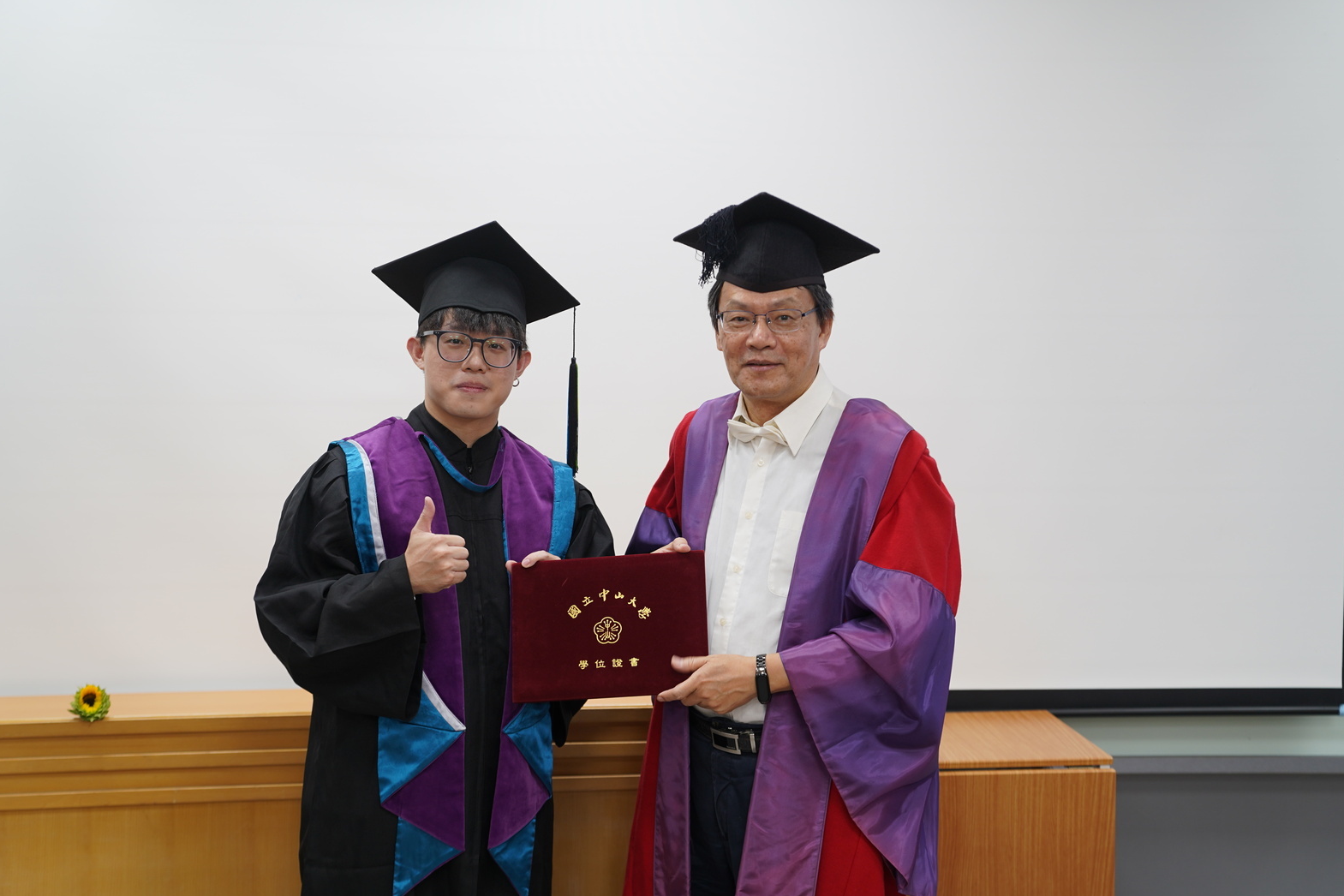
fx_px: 1941
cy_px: 453
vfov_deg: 26.0
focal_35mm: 52
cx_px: 677
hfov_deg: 38.2
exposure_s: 1/60
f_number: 2.8
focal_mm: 51
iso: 200
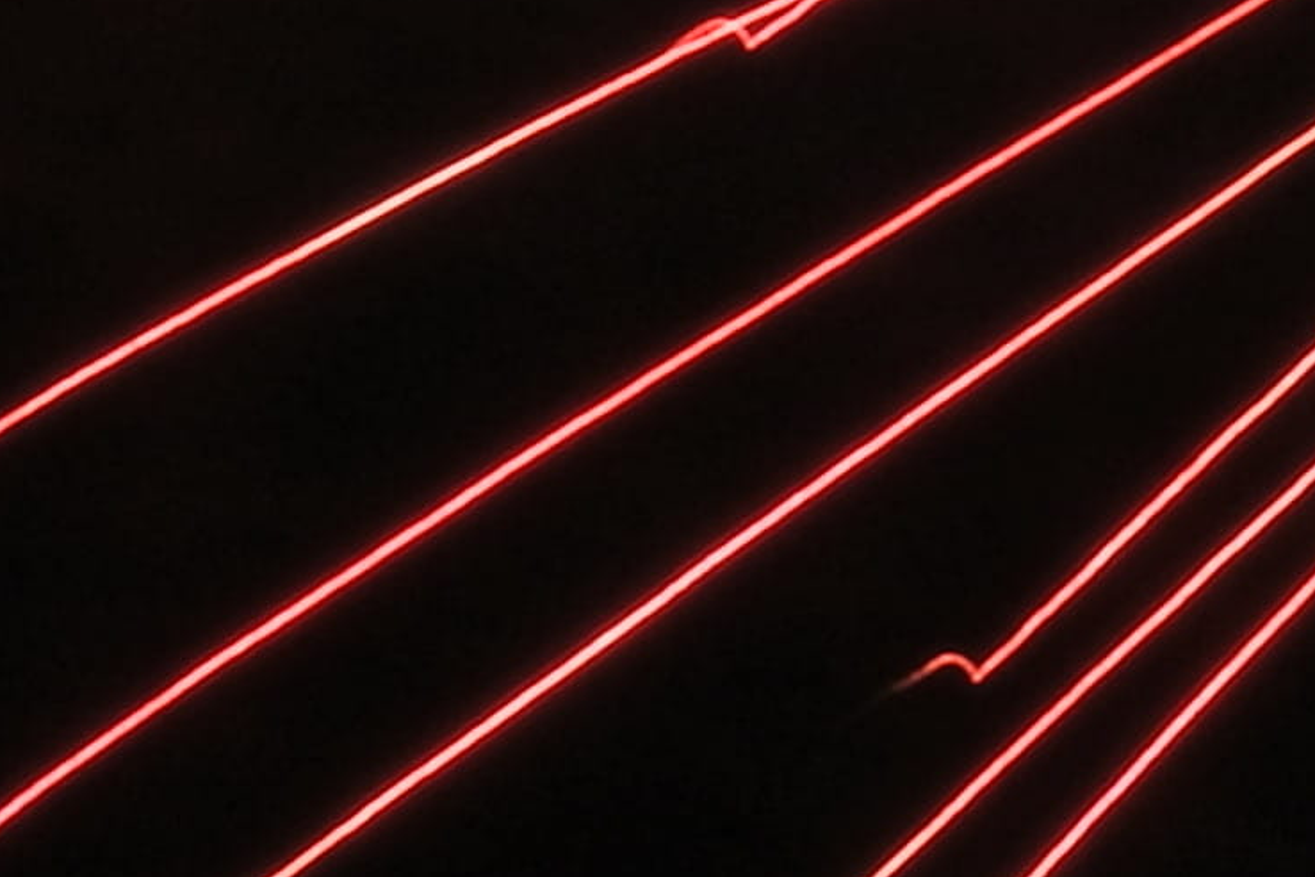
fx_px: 52085
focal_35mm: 1426
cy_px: -1624
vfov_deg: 1.0
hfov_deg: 1.4
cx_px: 2618
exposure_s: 10
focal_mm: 70
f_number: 16
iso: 160
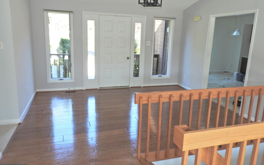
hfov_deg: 70.4
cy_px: 74
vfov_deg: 47.5
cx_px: 129
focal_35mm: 26
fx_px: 187
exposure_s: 1/50
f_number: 3.3
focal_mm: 4.3
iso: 100
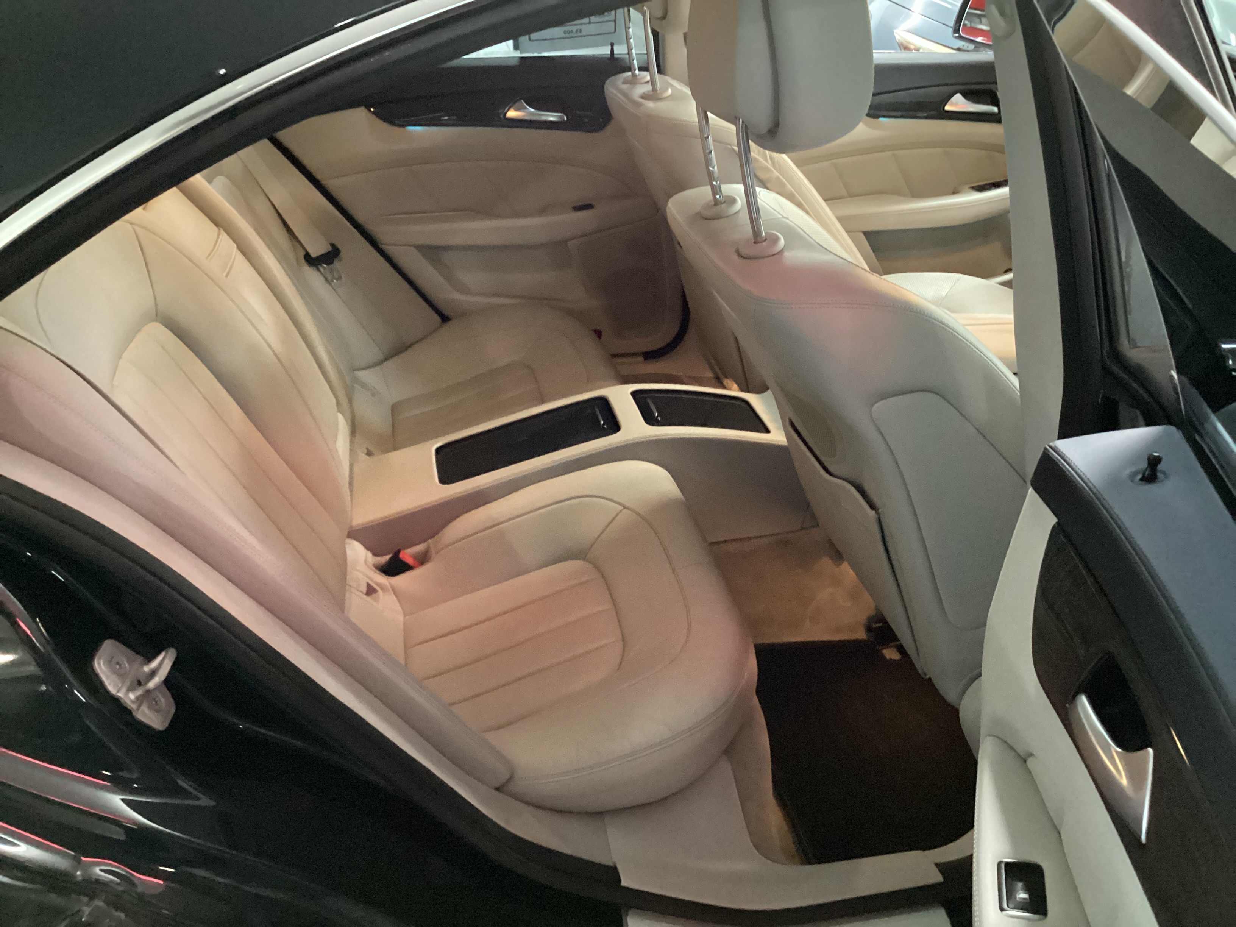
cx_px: 618
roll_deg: +0.0
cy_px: 464
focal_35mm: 31
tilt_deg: -30.0
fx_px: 1107
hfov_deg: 58.4
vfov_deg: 45.4
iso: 800
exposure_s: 1/20
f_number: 2.4
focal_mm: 3.3
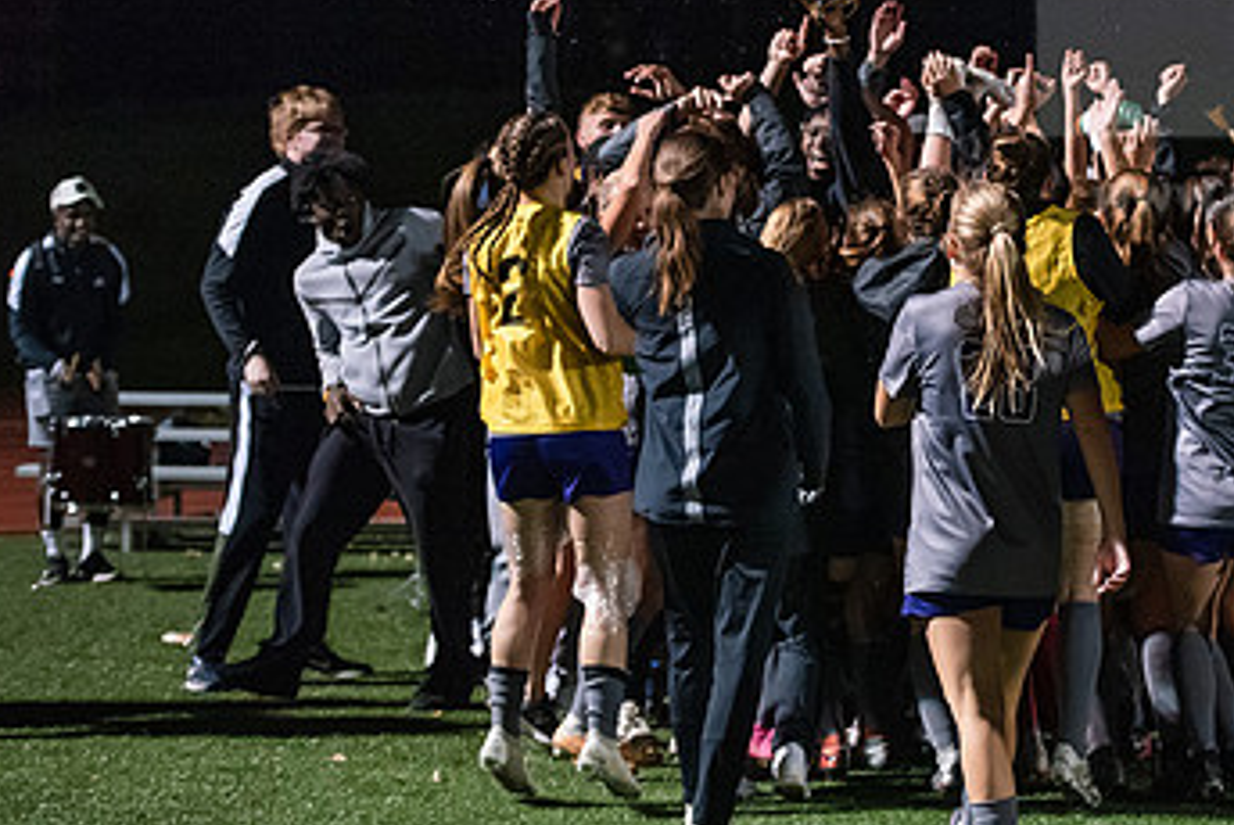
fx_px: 4048
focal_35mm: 118
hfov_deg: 17.2
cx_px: 929
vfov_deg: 11.6
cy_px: 271
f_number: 3.2
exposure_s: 1/640
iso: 8000
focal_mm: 70
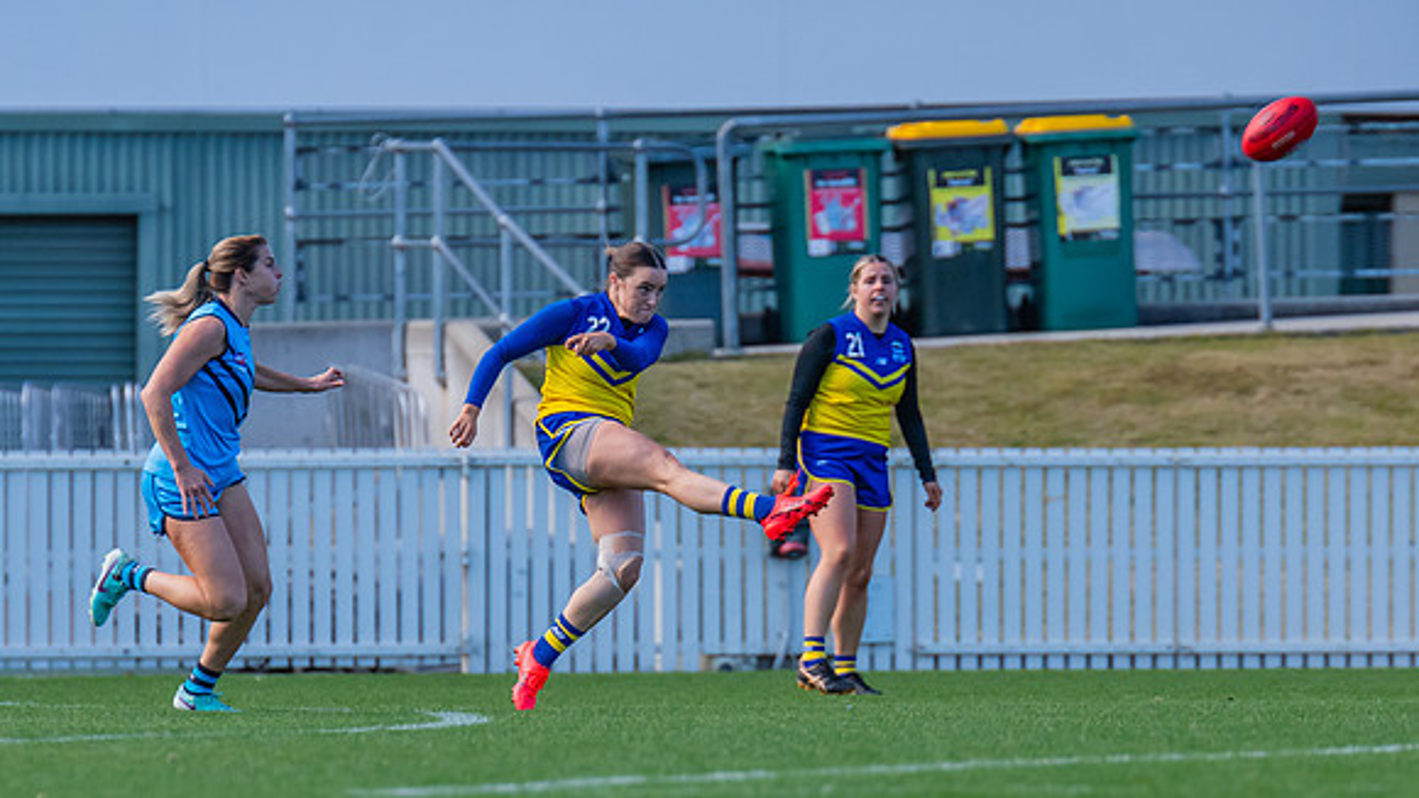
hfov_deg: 2.6
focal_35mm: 835
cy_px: 432
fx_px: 31416
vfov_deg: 1.5
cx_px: 605
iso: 800
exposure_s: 1/1250
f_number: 5.6
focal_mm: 420
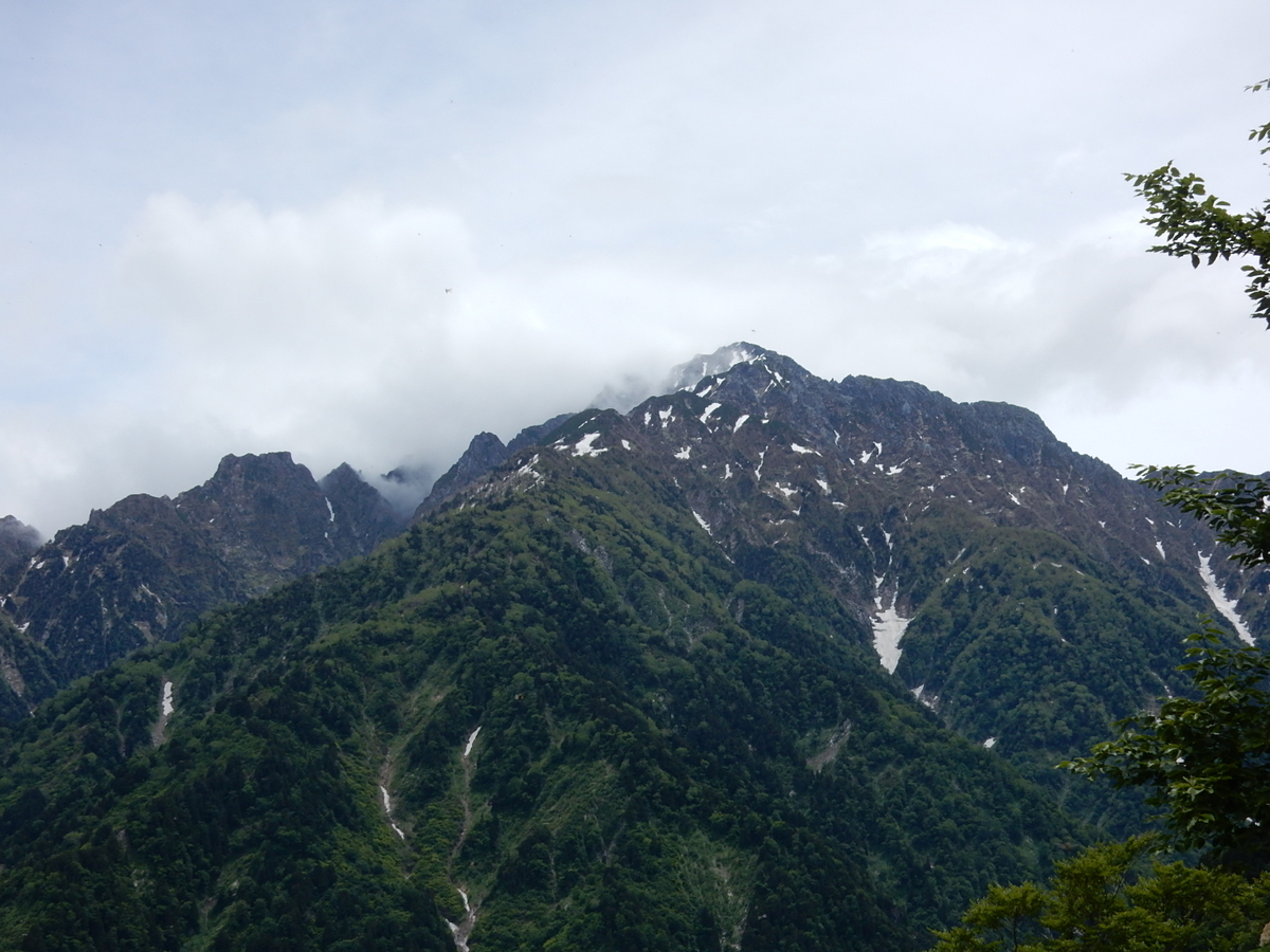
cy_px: 476
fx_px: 2201
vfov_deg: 24.4
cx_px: 635
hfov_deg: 32.2
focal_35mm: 60
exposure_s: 1/1600
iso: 125
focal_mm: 10.7
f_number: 4.5
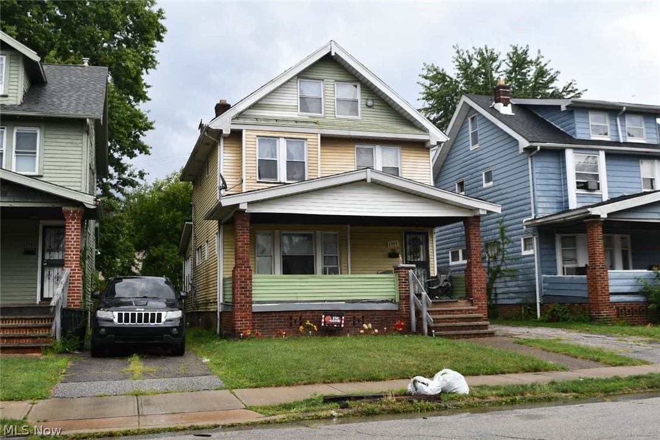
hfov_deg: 53.1
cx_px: 330
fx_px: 660
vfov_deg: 36.9
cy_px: 220
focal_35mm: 36
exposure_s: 1/250
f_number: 8
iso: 180
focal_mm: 24
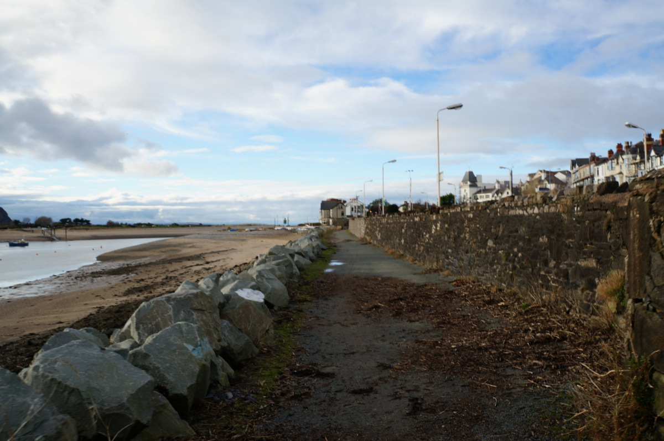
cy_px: 220
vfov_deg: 47.9
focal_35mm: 27
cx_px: 332
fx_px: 498
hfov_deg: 67.4
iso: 100
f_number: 10
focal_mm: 18
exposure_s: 1/80
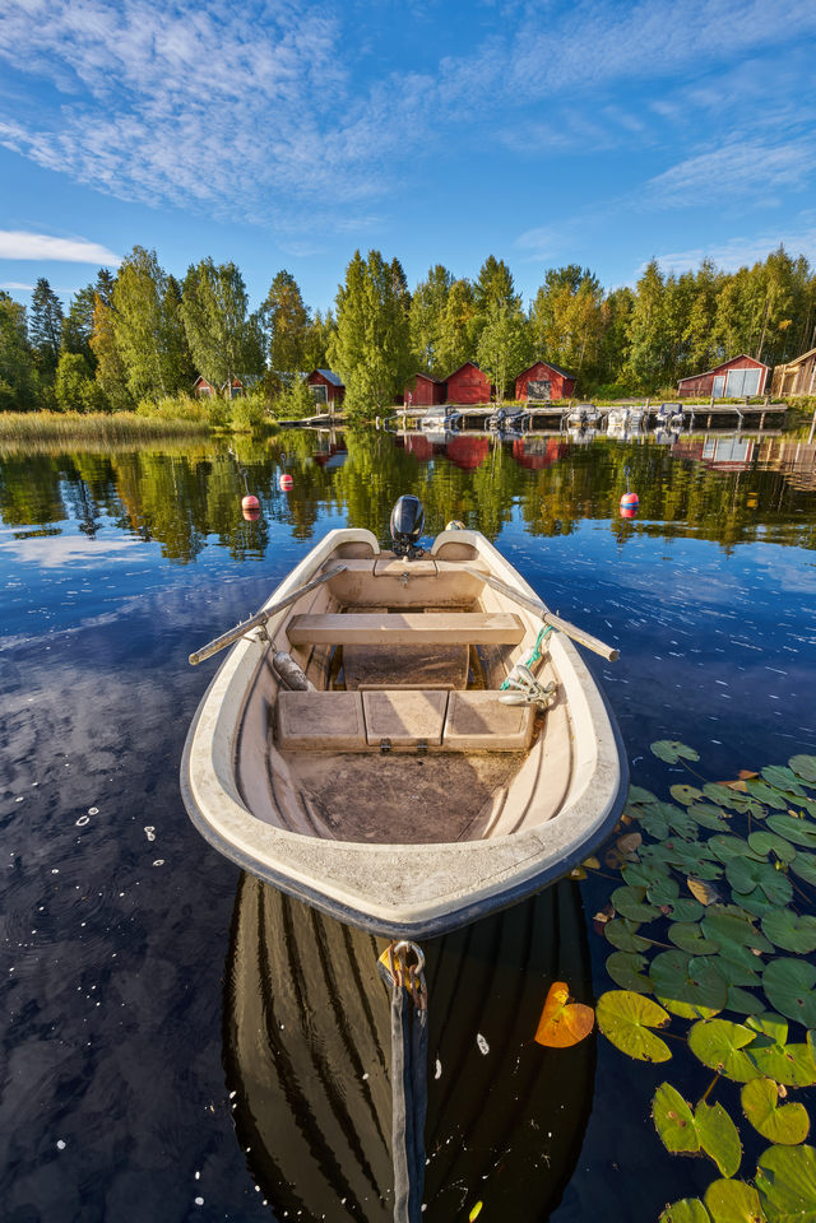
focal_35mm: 17
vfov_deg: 93.3
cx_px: 408
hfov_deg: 70.4
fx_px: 578
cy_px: 612
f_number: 11
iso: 100
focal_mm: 17
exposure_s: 1/100
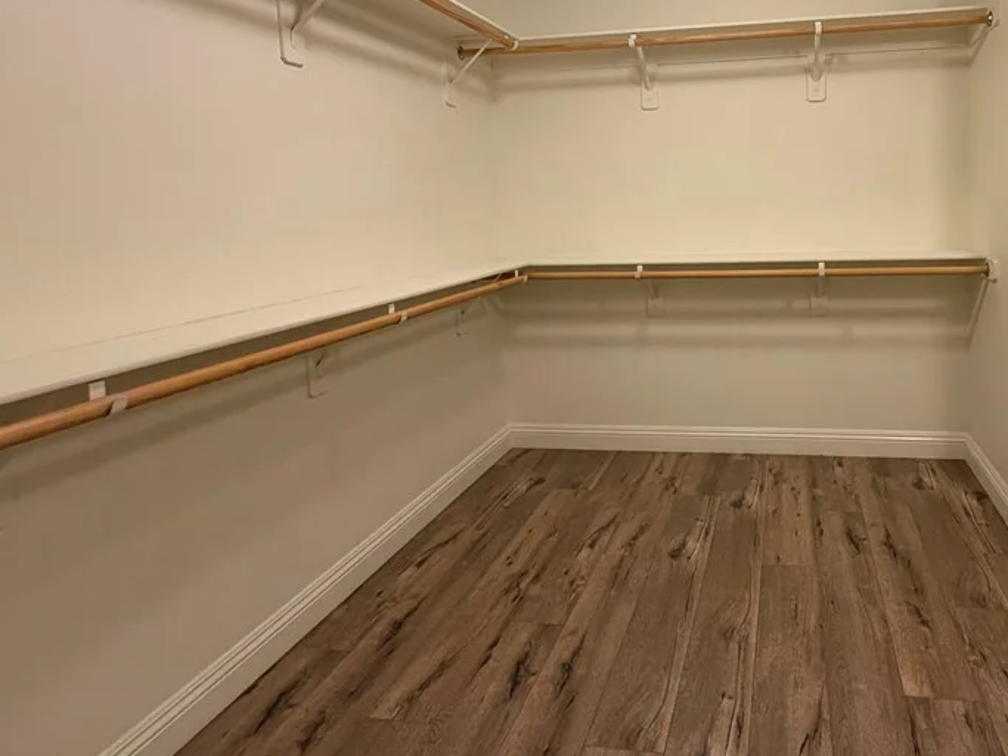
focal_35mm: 21
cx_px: 703
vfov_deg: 61.7
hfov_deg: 75.5
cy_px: 244
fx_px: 611
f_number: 2.2
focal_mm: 2.22
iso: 320
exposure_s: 1/60
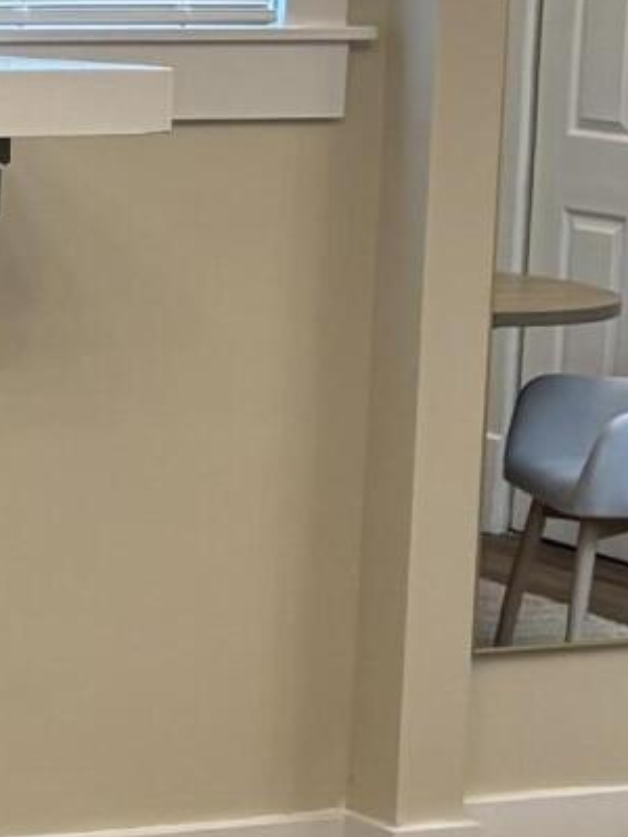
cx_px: -881
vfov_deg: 15.1
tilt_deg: -4.6
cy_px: 205
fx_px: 3145
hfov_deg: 10.0
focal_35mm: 130
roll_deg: -1.1
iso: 125
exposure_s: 1/120
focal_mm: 5.96
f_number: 1.6
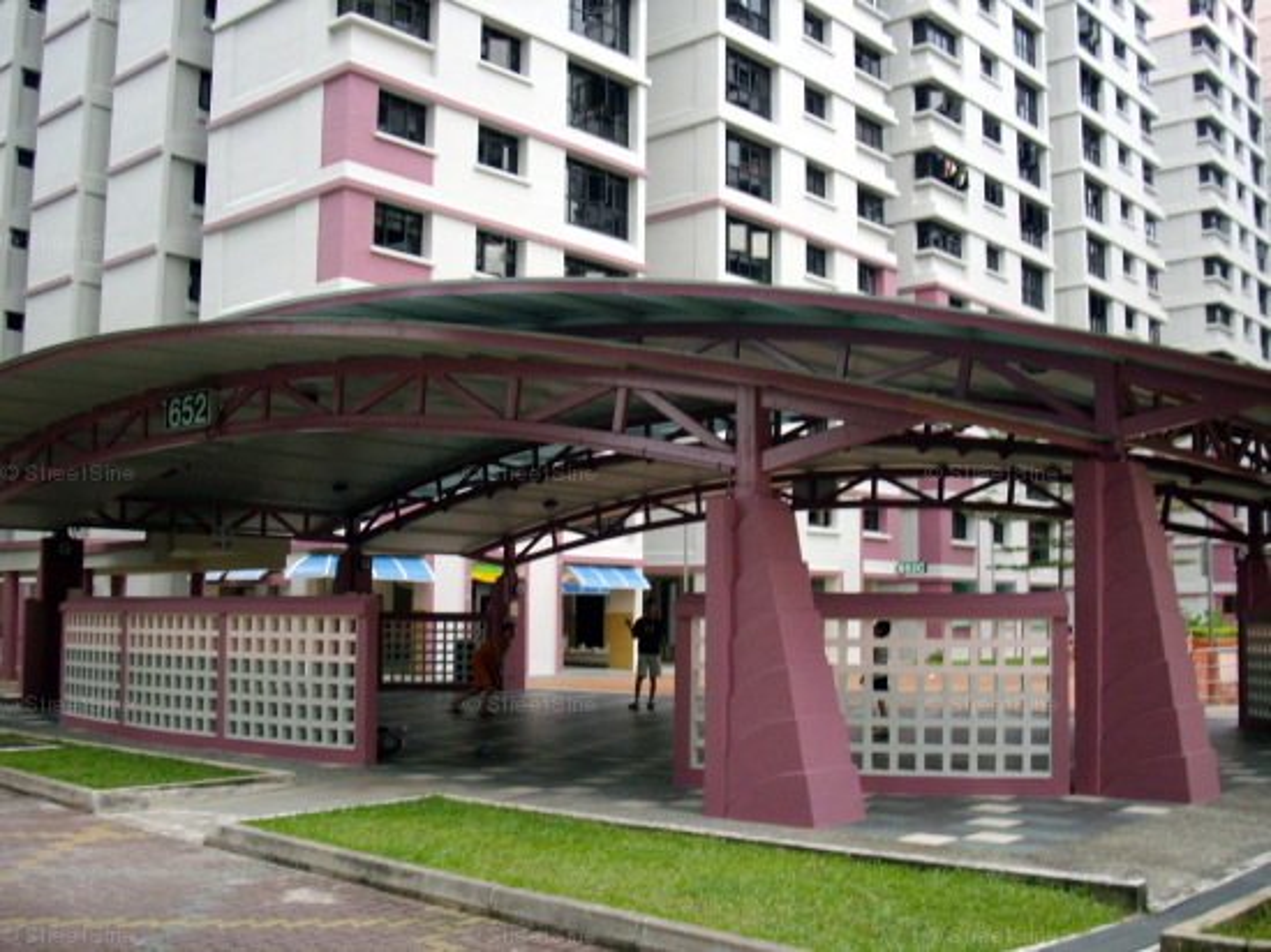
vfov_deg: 38.6
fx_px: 1358
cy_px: 476
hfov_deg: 50.2
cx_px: 636
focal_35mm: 37
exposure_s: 1/60
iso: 160
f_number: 2.8
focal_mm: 6.2
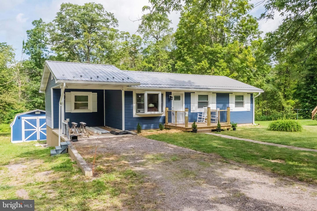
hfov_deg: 65.5
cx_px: 158
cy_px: 106
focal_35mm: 28
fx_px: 247
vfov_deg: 46.4
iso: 640
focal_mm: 19
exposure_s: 1/640
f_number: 10
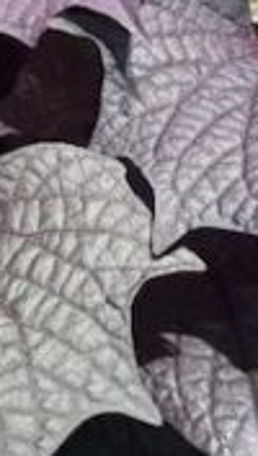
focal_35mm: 85
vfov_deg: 24.7
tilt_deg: -46.2
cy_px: 119
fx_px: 1030
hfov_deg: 13.9
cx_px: -34
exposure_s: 1/120
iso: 160
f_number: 1.78
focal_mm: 6.86
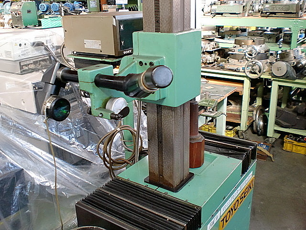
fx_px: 309
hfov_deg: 52.6
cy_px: 115
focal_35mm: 35
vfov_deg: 40.7
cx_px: 153
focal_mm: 6.3
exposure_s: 1/60
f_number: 3.1
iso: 160
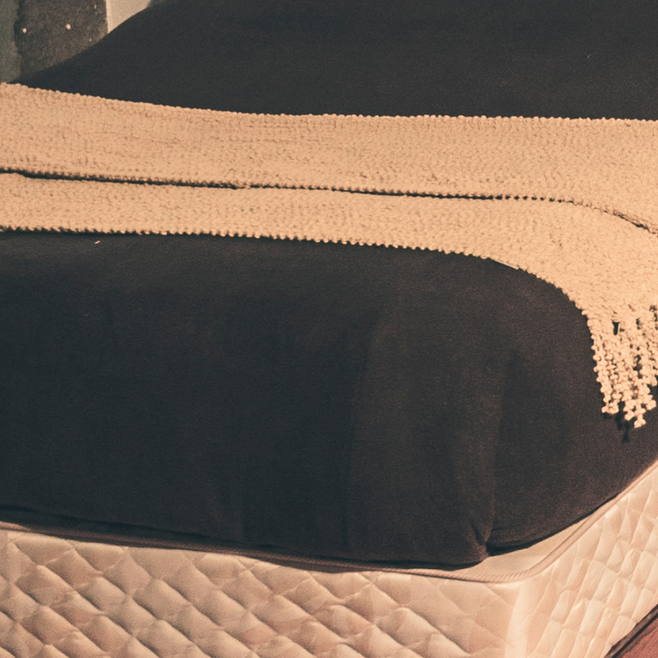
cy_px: 6
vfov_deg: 12.9
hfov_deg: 12.3
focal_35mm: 134
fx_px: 2882
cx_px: 1020
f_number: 2.8
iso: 500
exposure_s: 1/100
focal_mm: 30
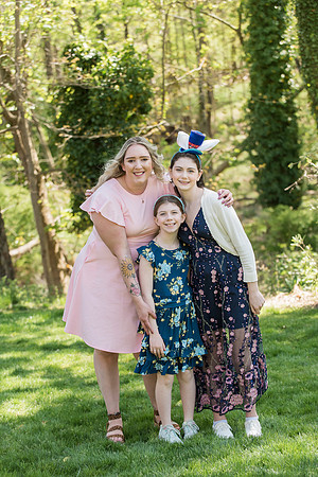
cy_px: 238
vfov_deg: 22.6
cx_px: 159
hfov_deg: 15.2
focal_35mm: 90
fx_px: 1192
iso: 800
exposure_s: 1/1250
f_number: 4
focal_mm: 90
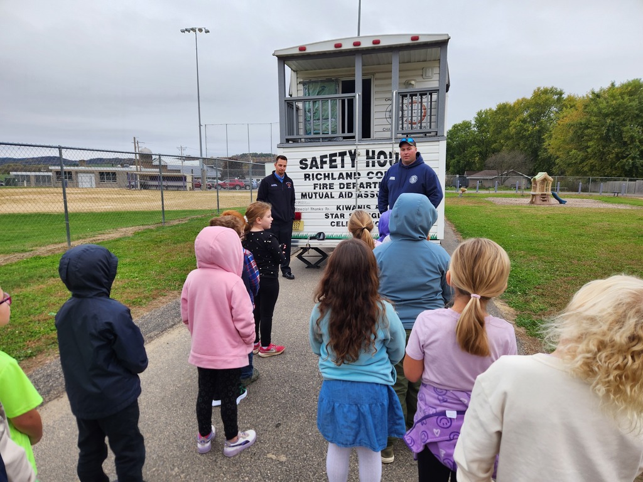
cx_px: 322
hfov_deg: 73.9
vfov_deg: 58.9
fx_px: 427
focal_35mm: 23
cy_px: 241
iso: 80
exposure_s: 1/180
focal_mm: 5.4
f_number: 1.8
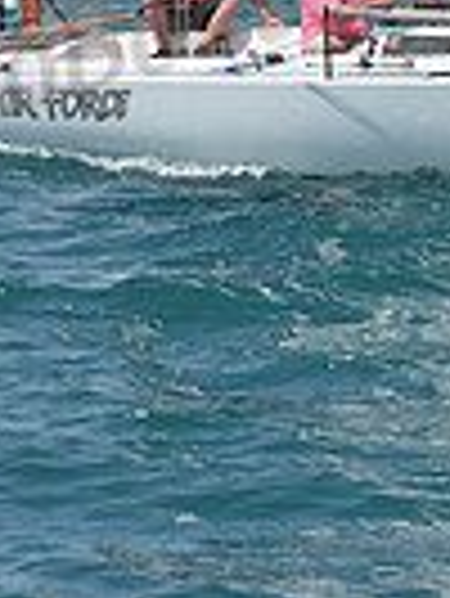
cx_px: 641
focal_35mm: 361
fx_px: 6247
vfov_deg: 5.3
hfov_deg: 4.1
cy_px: -697
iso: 250
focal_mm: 86
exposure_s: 1/1250
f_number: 9
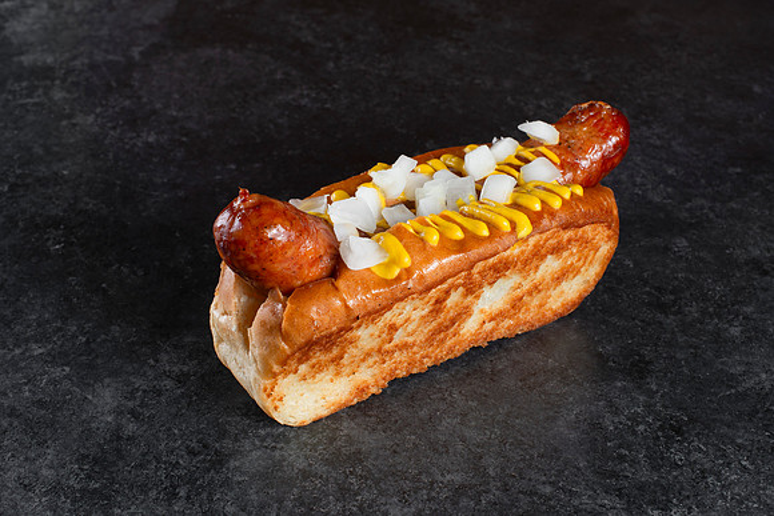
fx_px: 1305
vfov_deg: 22.4
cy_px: 246
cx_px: 405
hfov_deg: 33.0
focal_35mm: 61
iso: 250
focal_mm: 50
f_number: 13
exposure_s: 1/60
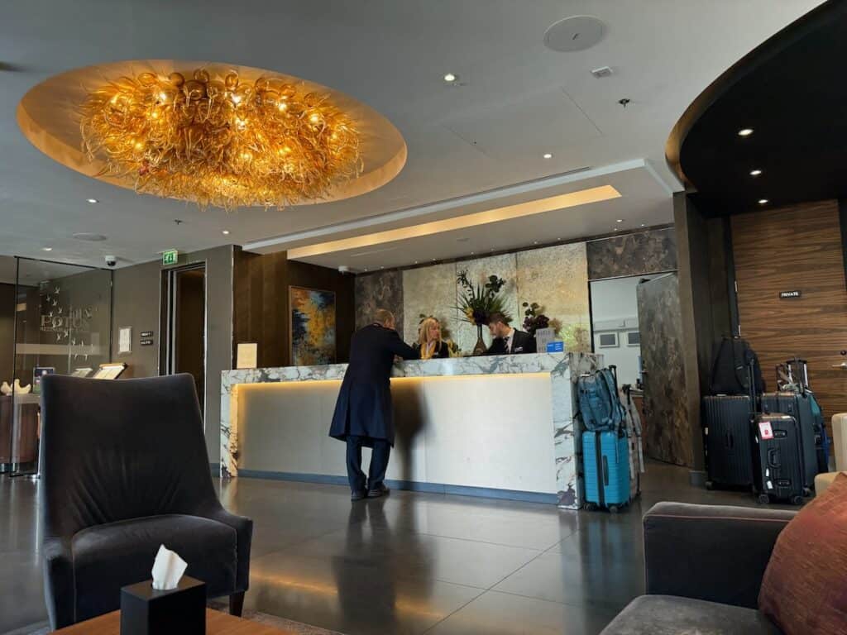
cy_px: 318
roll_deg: +4.0
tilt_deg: +5.9
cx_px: 424
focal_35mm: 24
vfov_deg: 56.8
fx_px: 587
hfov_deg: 71.6
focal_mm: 6.76
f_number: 1.78
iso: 160
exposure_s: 1/100
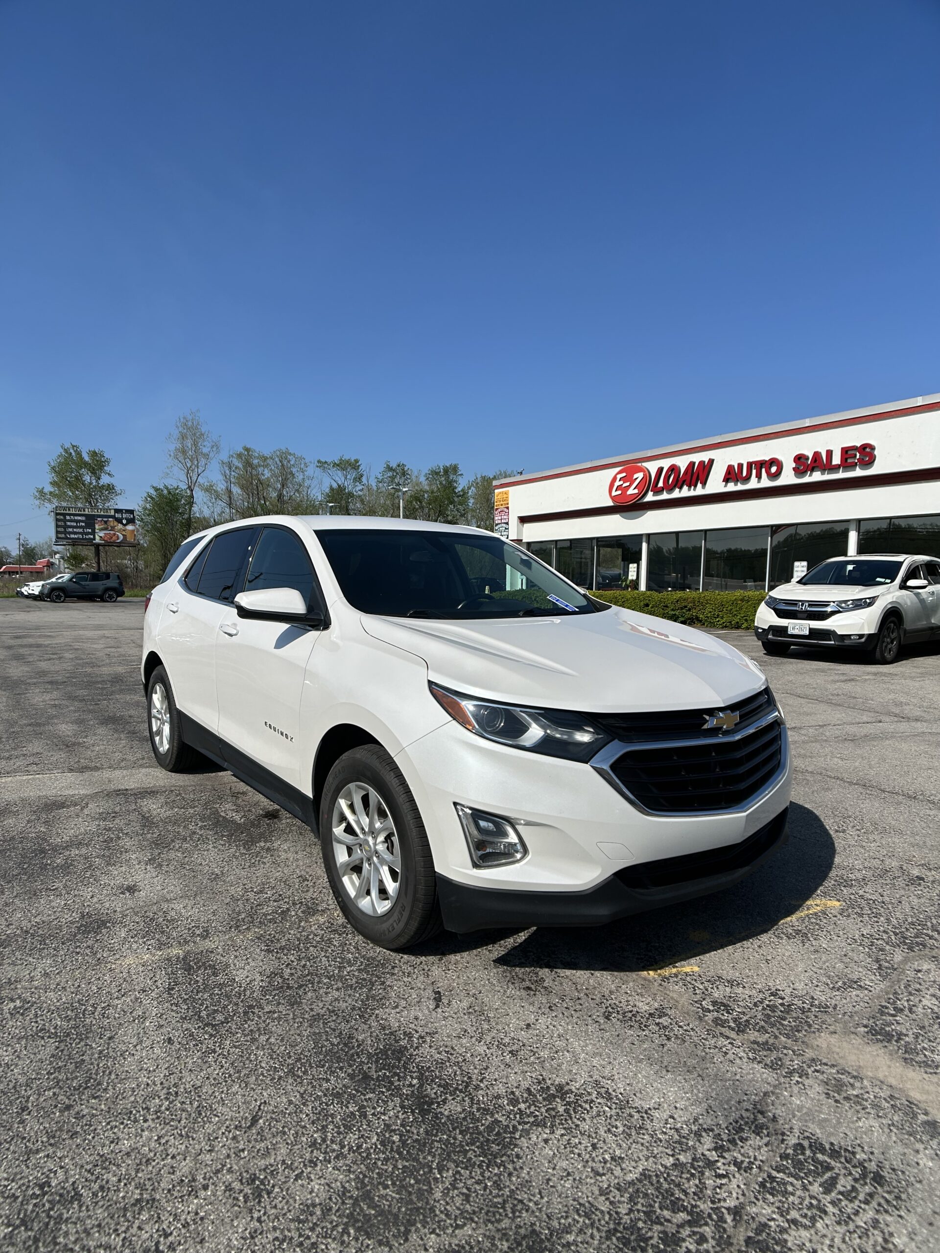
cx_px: 470
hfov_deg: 53.1
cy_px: 626
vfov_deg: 67.3
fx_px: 941
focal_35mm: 26
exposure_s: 1/6579
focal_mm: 5.7
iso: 50
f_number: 1.5
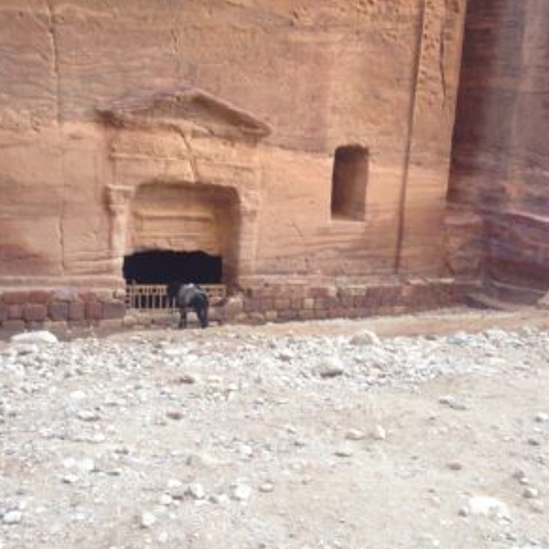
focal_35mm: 40
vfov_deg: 41.9
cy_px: 271
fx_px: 718
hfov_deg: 41.9
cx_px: 274
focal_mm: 4.12
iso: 64
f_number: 2.4
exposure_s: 1/60
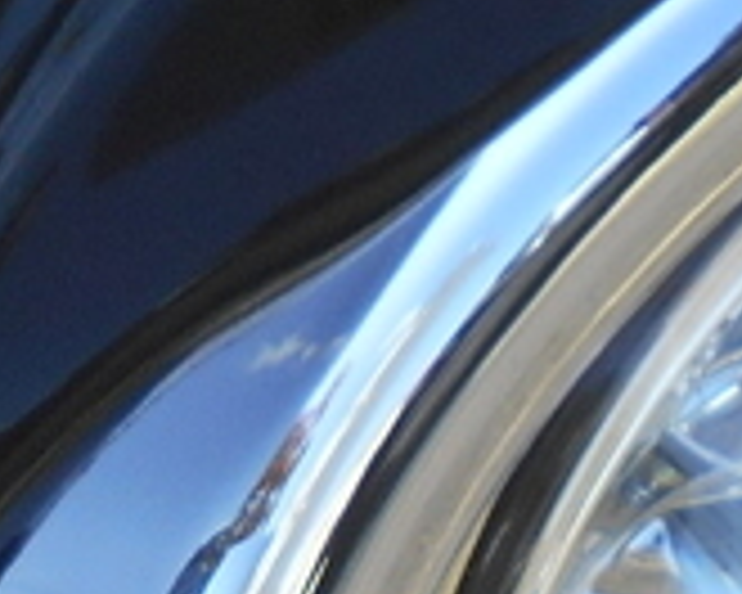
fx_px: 6874
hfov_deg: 6.2
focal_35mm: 313
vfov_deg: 4.9
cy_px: 940
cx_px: 54
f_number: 4.2
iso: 80
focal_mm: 7.7
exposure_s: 1/250
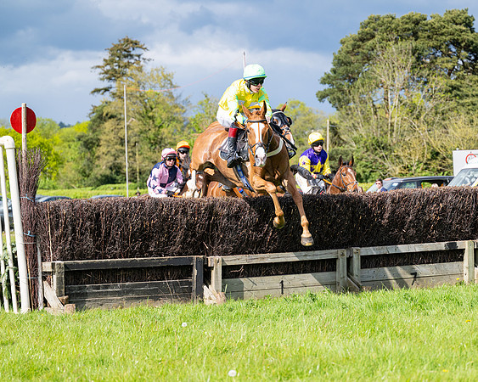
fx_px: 1561
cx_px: 239
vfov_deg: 14.0
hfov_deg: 17.4
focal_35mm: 110
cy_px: 191
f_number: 4
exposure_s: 1/1600
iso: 200
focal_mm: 98
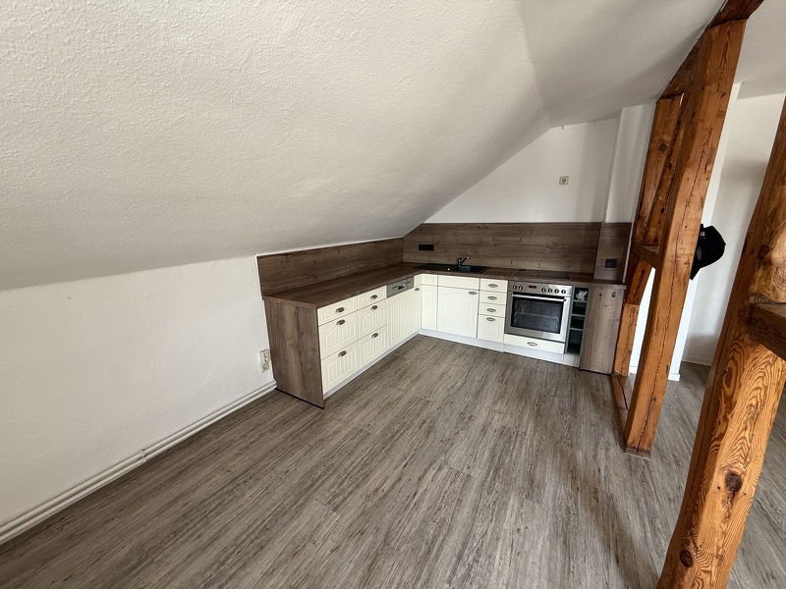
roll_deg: +0.5
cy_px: 294
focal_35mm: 14
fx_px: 318
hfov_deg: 102.1
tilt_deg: -12.9
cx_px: 393
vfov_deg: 85.7
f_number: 2.2
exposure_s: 1/99
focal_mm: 2.22
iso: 125
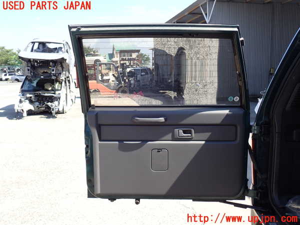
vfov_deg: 44.2
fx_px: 277
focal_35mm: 32
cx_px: 150
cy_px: 112
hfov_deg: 56.8
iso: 100
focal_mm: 5.79
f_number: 3.2
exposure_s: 1/320
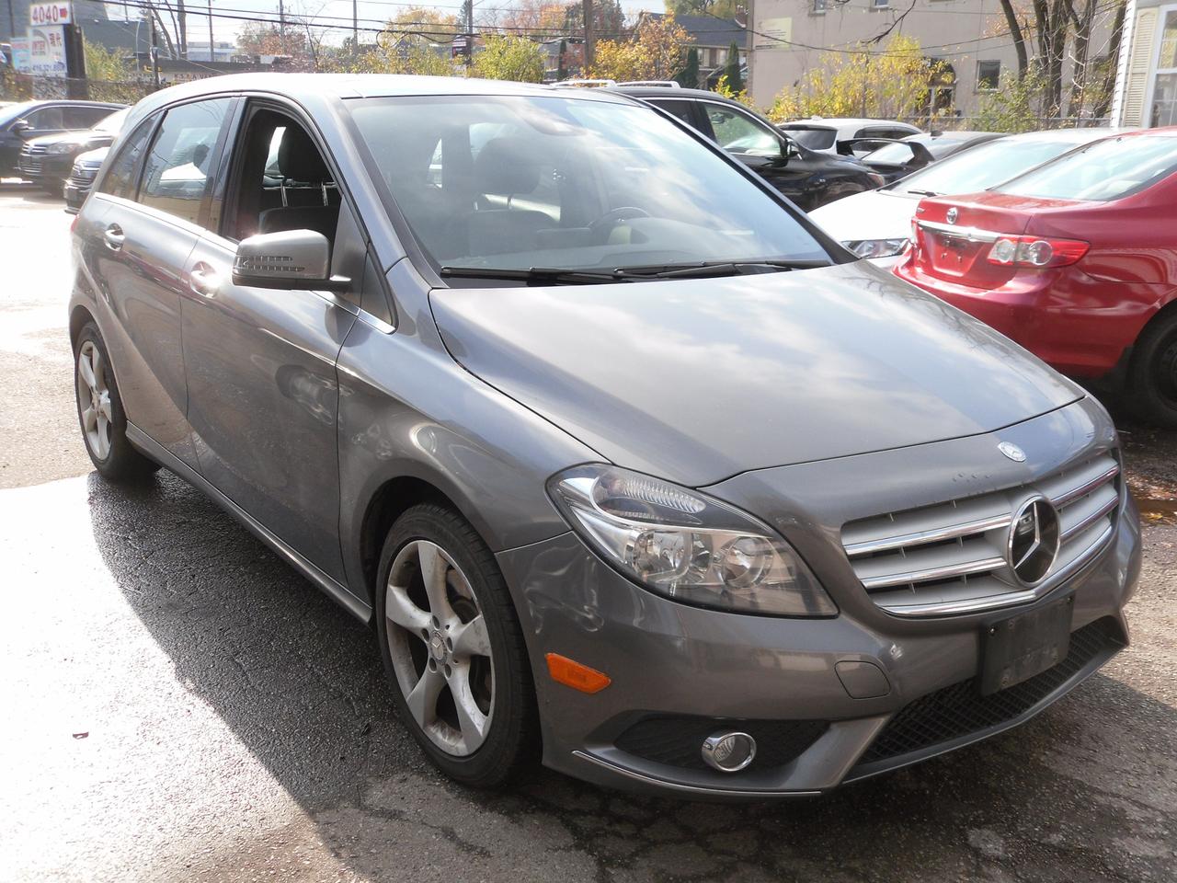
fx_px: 1190
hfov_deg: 52.6
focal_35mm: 35
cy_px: 442
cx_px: 588
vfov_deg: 40.7
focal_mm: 6.3
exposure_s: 1/362
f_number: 3.5
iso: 80
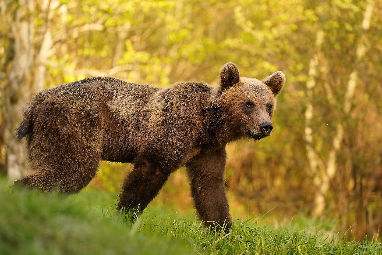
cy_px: 128
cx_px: 191
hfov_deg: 10.3
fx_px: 2122
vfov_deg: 6.9
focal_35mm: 200
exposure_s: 1/640
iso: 3200
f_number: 3.5
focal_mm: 200
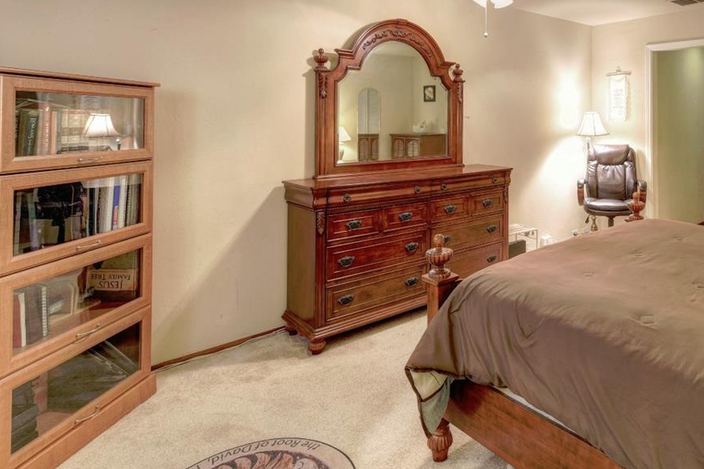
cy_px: 117
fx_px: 469
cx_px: 517
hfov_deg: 69.5
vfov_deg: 50.9
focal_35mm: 24
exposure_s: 1/4
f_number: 2.8
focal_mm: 14
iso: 100
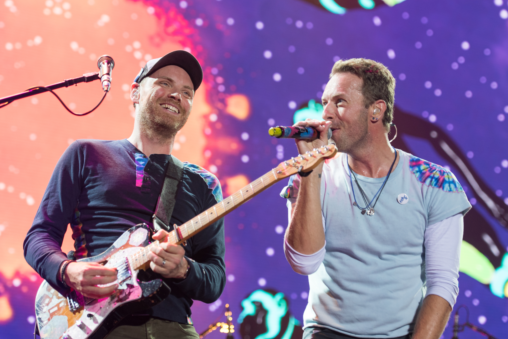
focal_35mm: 114
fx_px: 1609
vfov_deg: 12.0
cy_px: 139
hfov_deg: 17.9
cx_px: 247
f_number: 3.2
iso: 500
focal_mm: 92
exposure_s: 1/200
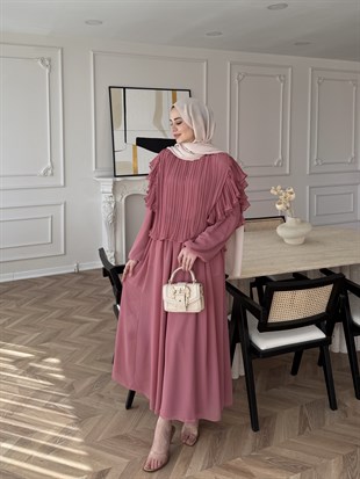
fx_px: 333
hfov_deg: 56.8
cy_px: 240
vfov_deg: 71.6
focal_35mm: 24
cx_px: 180
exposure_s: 1/403
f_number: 1.78
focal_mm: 6.76
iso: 80
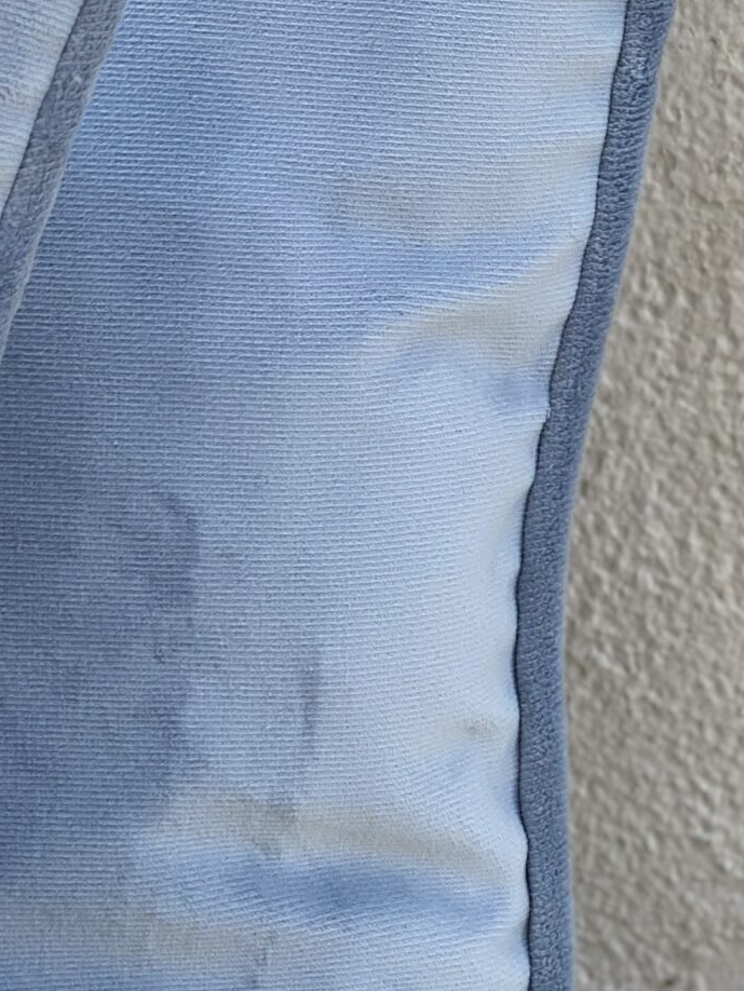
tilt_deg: -19.9
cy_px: 152
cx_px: 4
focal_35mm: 145
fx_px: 4153
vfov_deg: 13.5
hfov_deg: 10.2
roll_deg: +3.1
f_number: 2
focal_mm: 6
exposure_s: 1/122
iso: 25
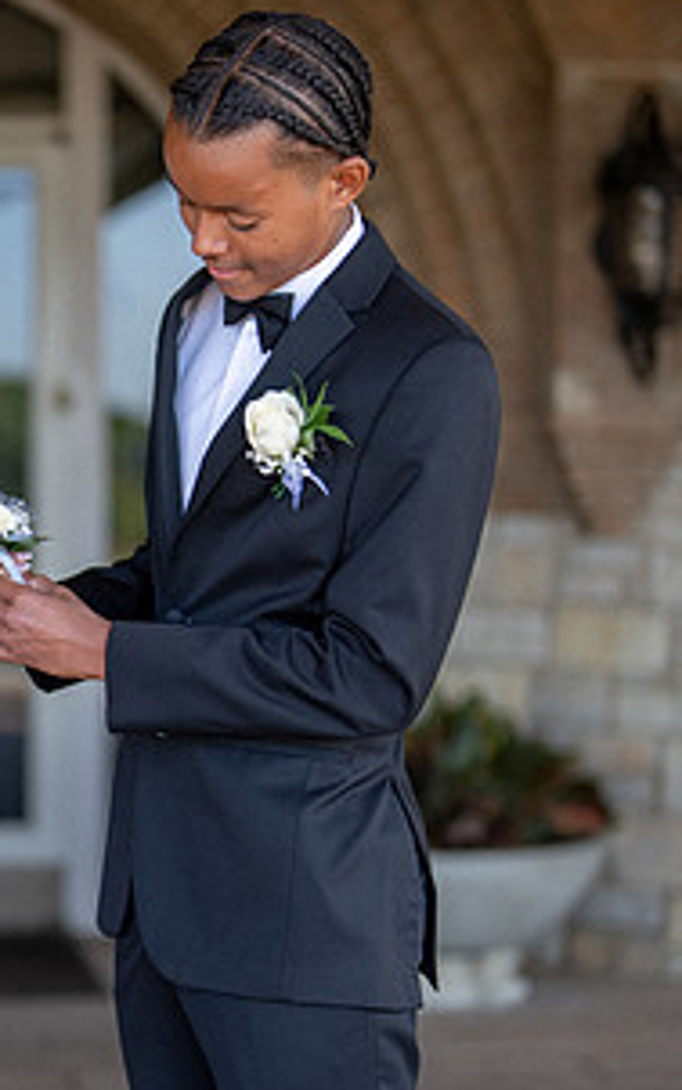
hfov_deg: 12.1
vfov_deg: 19.4
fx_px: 3179
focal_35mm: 107
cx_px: -32
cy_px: 668
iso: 160
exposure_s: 1/1250
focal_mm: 50
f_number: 1.3
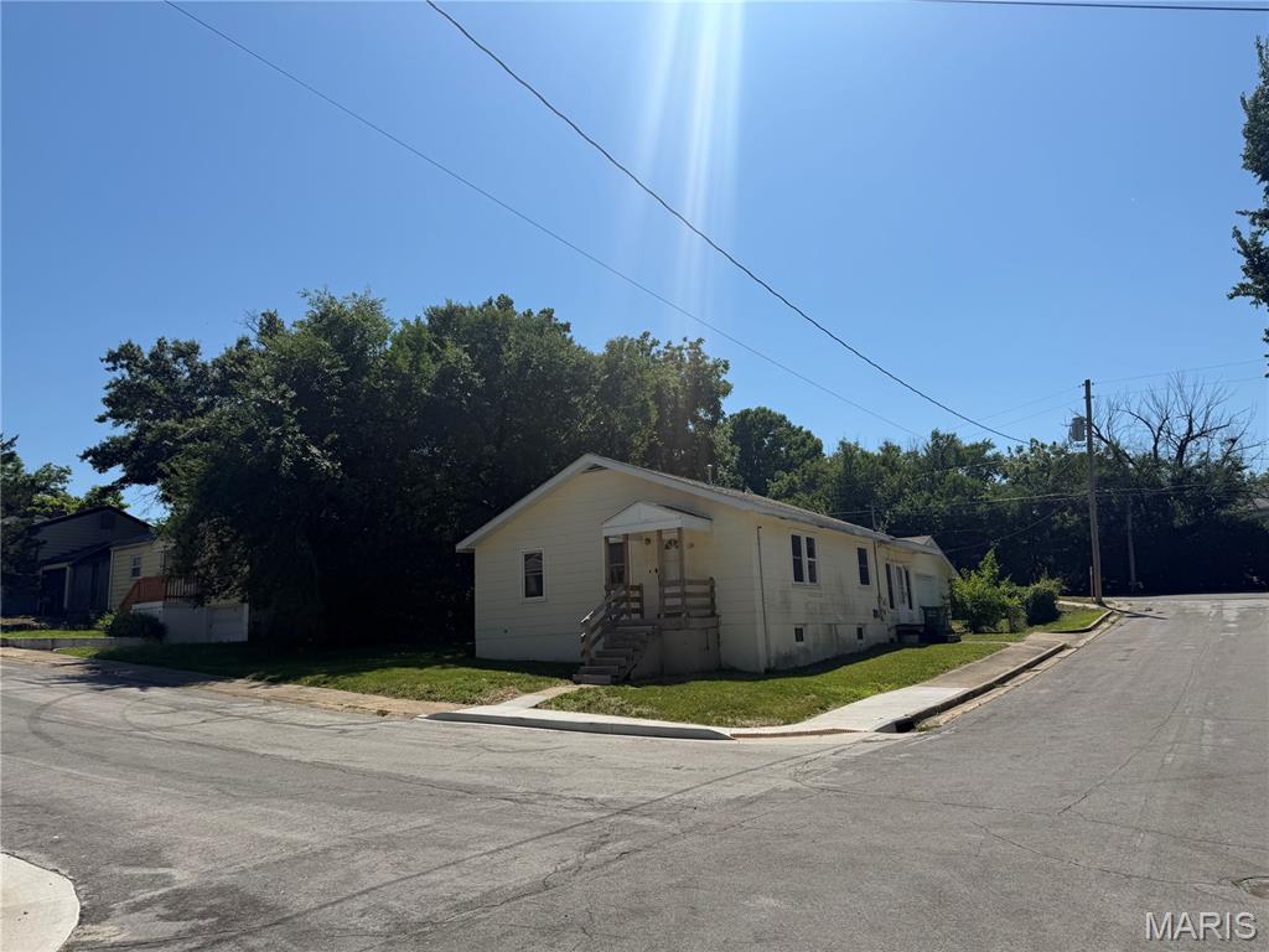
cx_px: 634
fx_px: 880
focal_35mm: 24
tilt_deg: +11.3
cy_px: 476
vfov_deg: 56.8
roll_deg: +3.8
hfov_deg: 71.6
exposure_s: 1/6173
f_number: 1.78
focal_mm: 6.76
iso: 80
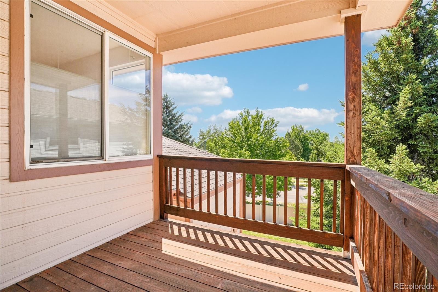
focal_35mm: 16
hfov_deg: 95.0
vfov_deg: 72.0
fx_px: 201
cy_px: 146
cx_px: 219
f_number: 8
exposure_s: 1/250
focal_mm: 11
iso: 100
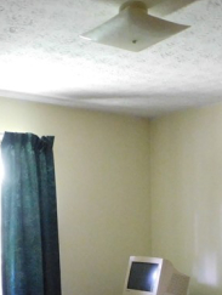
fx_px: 537
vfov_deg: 29.3
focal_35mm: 63
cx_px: 86
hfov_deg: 23.3
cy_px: 273
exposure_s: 1/6
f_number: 3
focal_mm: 4
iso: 800
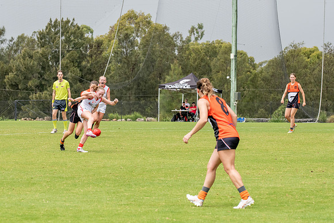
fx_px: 2046
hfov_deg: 9.3
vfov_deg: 6.2
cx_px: 106
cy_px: 100
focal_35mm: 220
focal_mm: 160
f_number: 9
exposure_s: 1/1250
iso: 800
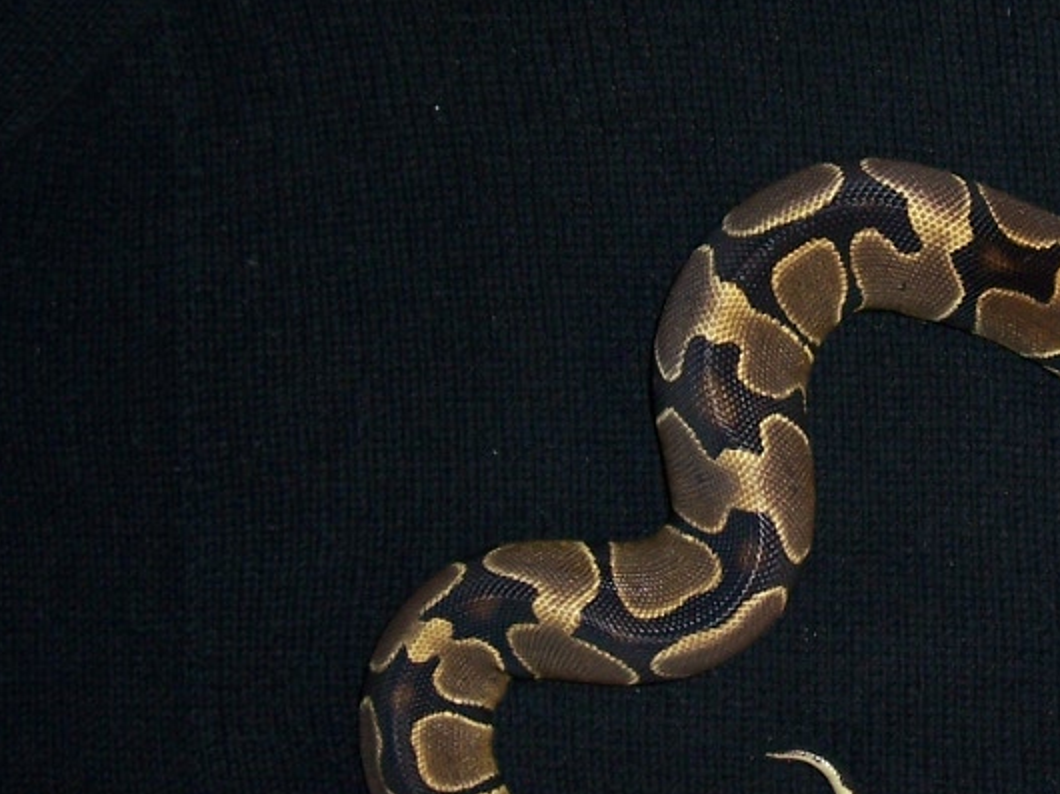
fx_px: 2357
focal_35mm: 77
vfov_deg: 19.1
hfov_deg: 24.7
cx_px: 930
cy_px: 336
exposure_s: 1/60
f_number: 2.7
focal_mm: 5.6
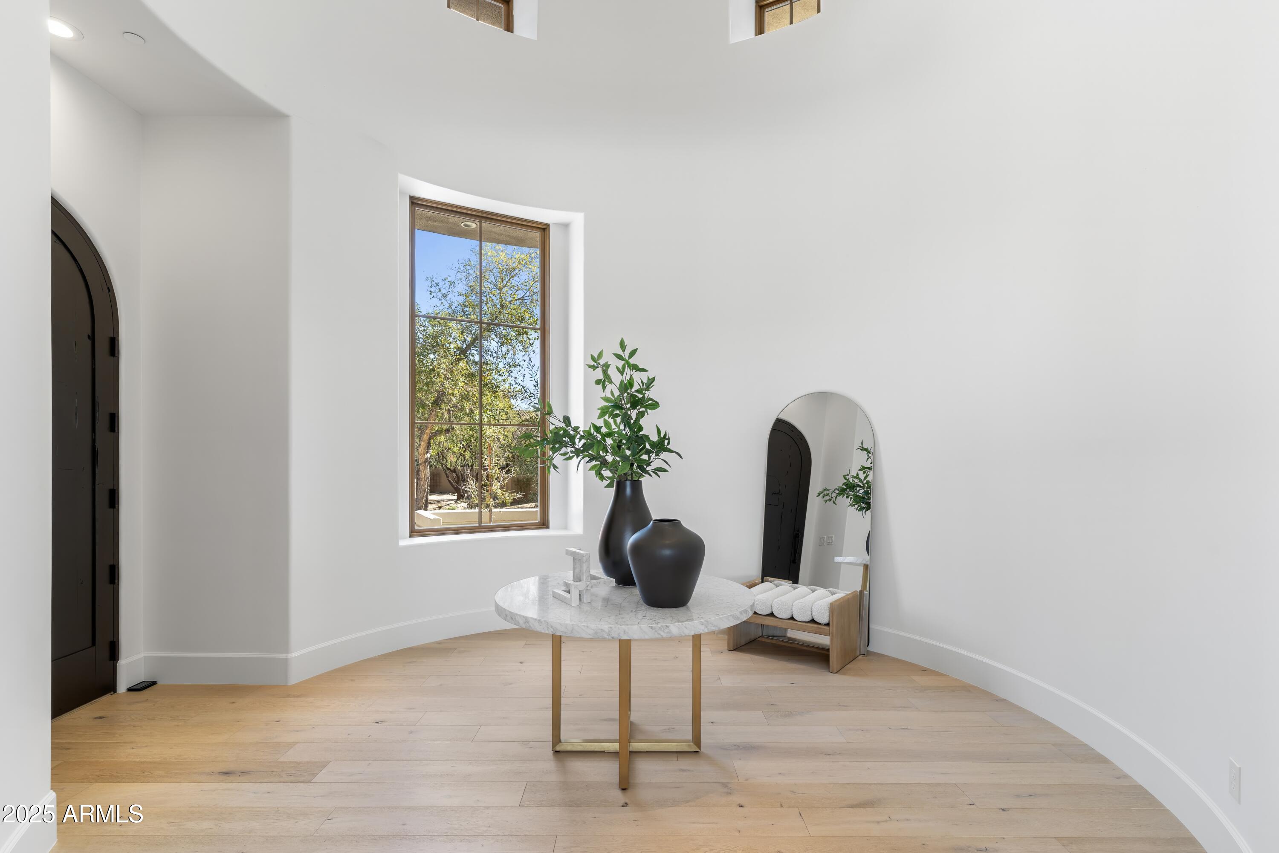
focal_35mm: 17
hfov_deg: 93.3
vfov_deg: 70.5
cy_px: 426
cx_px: 640
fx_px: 604
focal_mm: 17
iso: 400
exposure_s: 1/60
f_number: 8
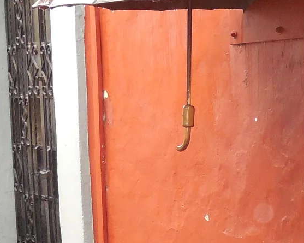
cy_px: 265
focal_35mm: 101
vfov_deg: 14.9
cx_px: 364
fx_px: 908
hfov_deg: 18.1
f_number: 3.8
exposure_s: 1/25
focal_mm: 5.3
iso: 450
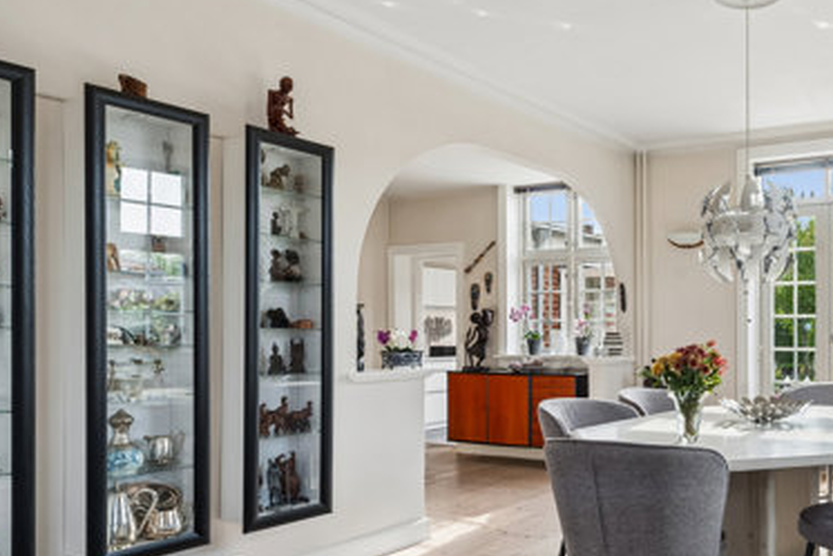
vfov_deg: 43.3
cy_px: 352
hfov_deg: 55.2
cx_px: 721
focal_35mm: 30
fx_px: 694
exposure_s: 1/20
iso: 250
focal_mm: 14
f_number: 10
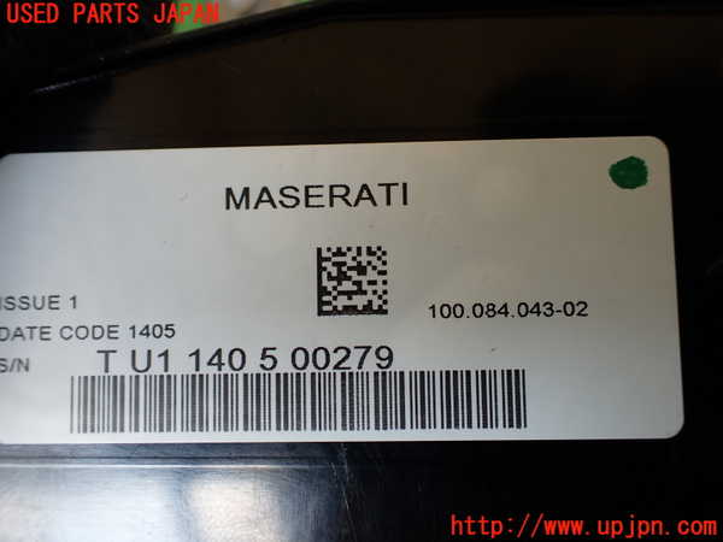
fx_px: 627
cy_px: 271
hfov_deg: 60.0
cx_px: 362
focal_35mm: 30
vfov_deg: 46.8
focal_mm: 5.4
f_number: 2.3
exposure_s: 1/125
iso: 125
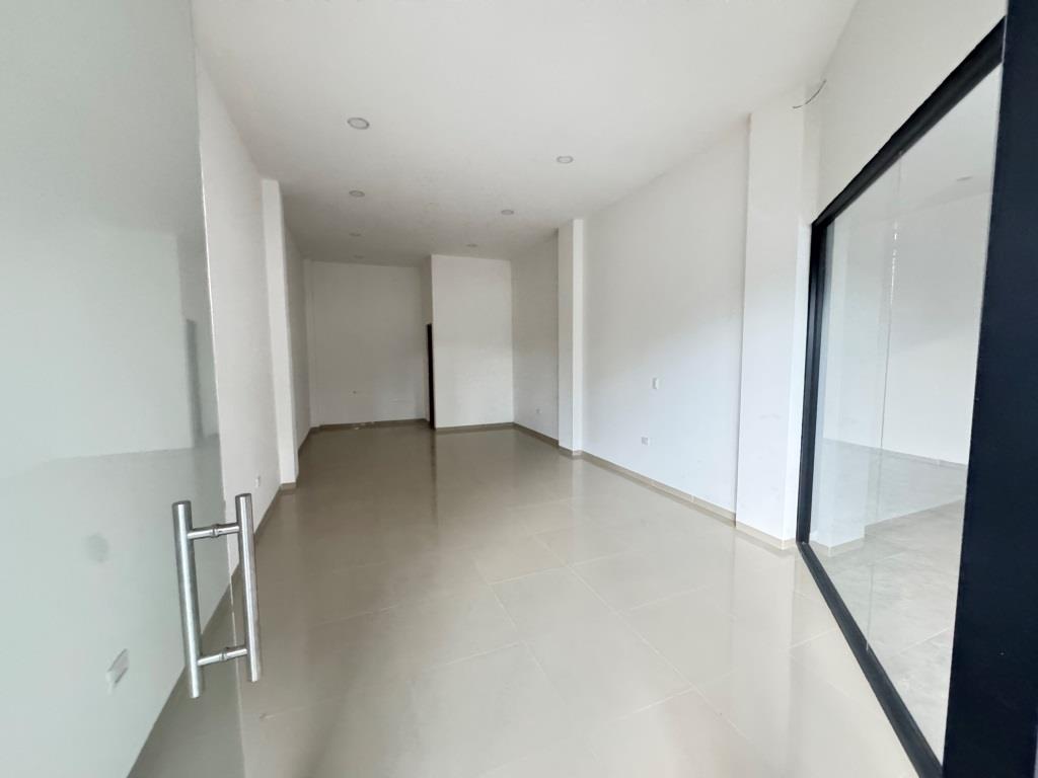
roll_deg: +0.8
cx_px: 519
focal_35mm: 14
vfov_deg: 85.7
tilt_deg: -4.4
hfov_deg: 102.1
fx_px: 420
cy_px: 389
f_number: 2.2
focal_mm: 2.22
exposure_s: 1/42
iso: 1250
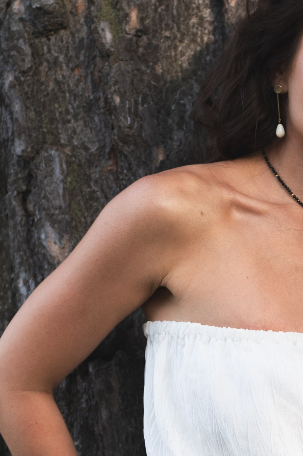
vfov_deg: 12.5
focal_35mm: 163
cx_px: 309
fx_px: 2061
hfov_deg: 8.4
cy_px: 407
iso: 200
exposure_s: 1/400
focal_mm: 50
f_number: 3.2
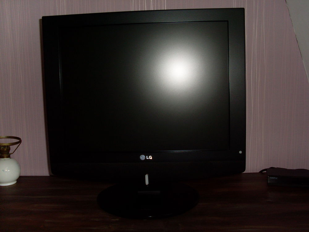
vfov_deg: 37.7
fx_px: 339
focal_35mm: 38
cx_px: 154
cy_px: 116
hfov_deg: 49.0
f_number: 3
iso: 100
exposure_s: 1/45
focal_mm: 6.3
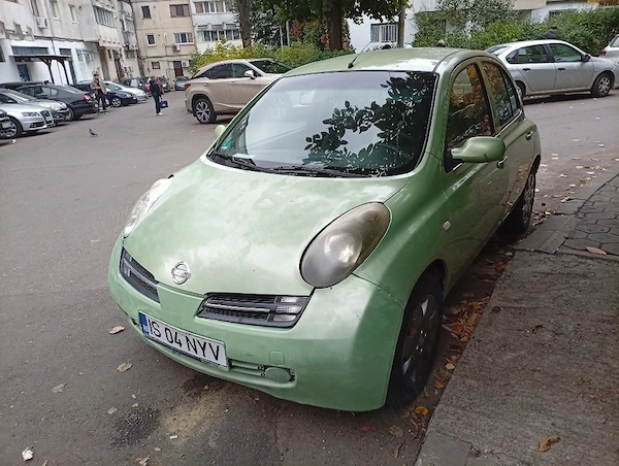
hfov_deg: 65.2
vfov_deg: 51.5
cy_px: 233
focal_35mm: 27
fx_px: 484
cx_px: 310
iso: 51
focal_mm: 3.84
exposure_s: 1/189
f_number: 1.8
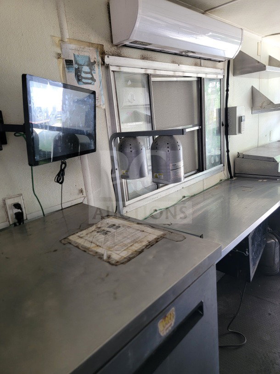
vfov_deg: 71.6
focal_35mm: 24
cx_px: 140
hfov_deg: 56.8
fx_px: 259
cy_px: 187
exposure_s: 1/40
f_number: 1.8
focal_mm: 6.7
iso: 160
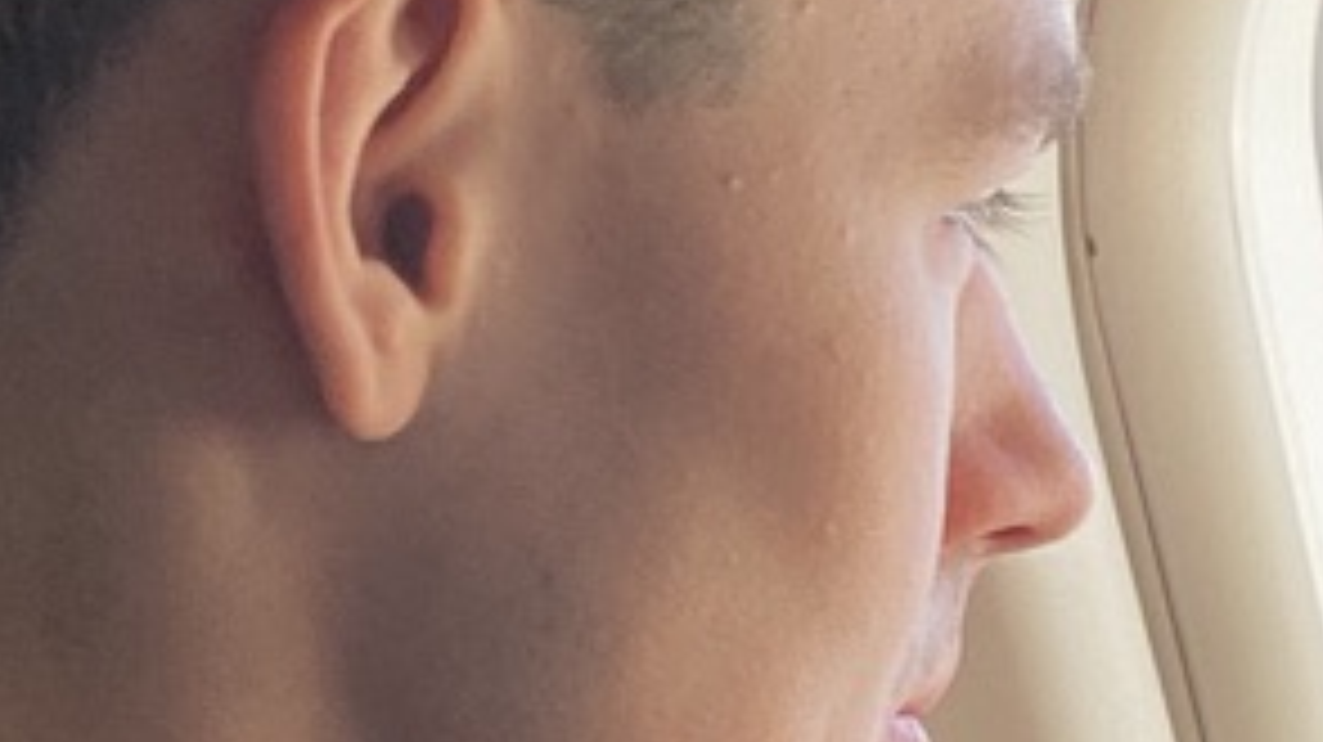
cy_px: 292
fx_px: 3997
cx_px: 994
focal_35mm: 114
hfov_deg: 18.7
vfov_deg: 10.6
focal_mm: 2.71
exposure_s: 1/122
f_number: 2.2
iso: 80
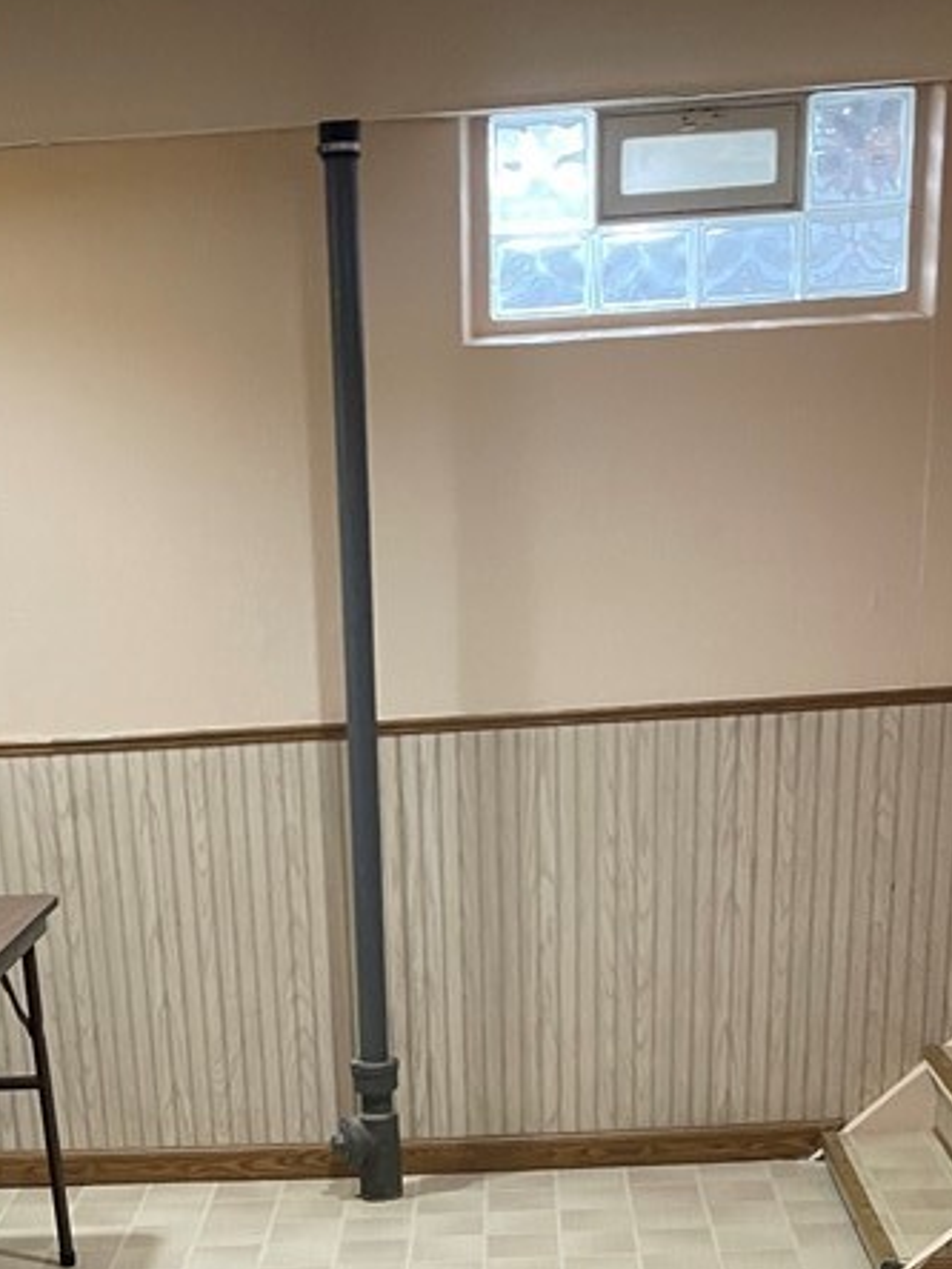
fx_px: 2200
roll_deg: +2.0
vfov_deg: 28.8
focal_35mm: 60
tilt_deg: -22.0
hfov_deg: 24.3
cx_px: 329
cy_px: 1429
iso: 200
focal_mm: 4.2
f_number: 1.6
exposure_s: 1/60
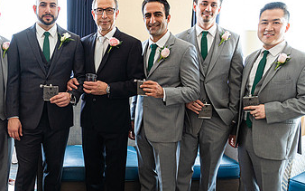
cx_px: 86
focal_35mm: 42
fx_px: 349
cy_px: 106
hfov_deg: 45.9
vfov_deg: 30.5
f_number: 2.2
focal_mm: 24
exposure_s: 1/200
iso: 1000
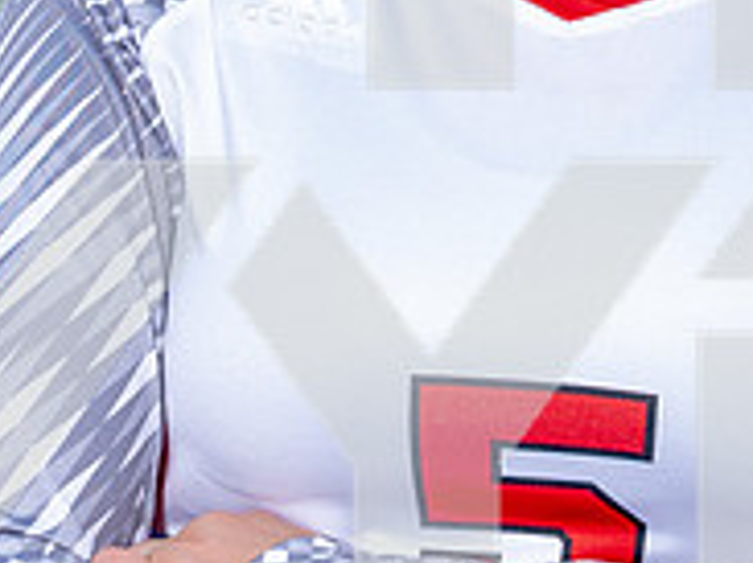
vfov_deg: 8.6
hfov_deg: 11.6
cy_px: -151
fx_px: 3696
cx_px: 581
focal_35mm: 170
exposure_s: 1/125
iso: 100
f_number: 9.5
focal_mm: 41
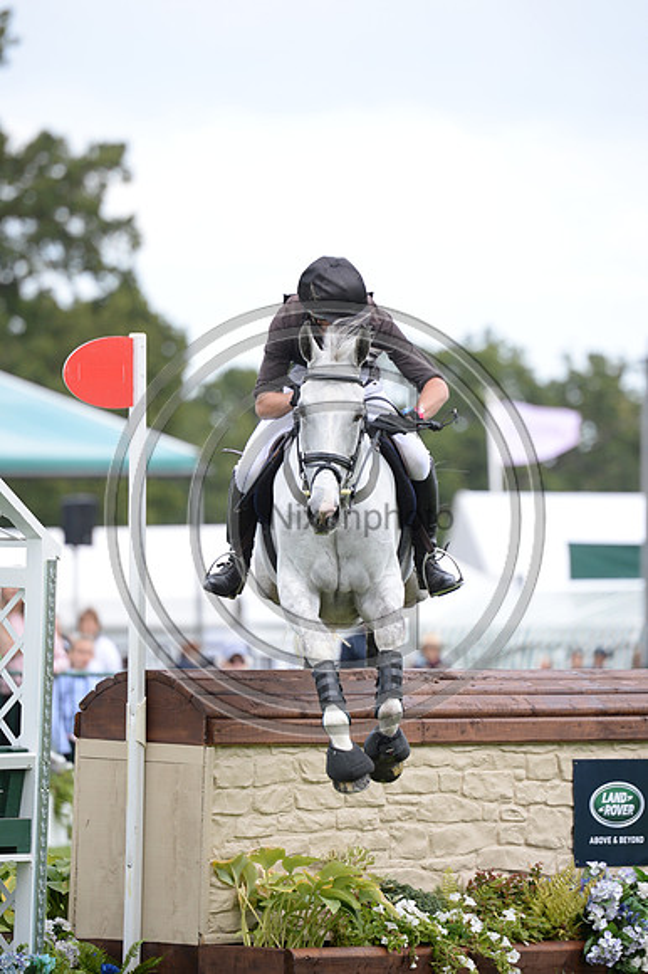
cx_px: 324
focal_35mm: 400
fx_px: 10812
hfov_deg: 3.4
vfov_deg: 5.2
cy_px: 487
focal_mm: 400
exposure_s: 1/800
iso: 800
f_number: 6.3
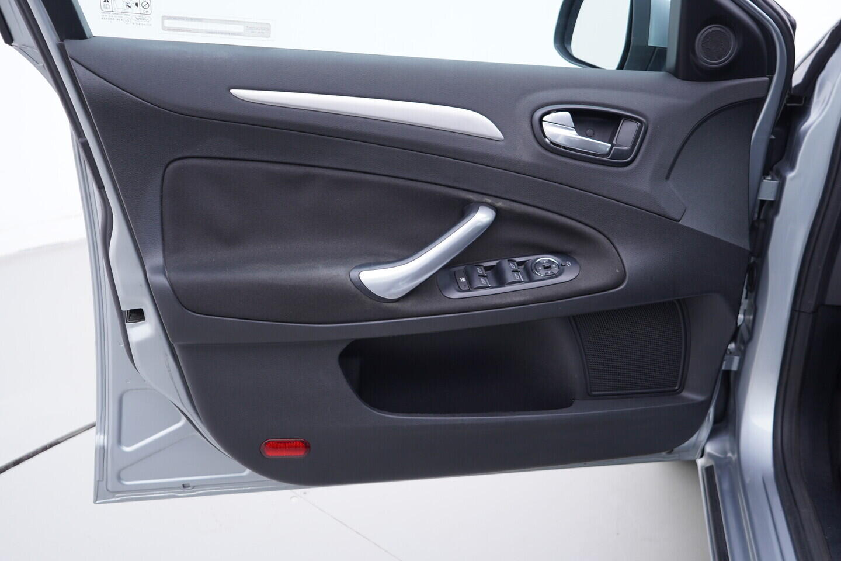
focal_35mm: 36
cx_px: 420
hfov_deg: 53.1
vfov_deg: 36.9
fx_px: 841
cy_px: 280
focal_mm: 24
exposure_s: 1/40
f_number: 2.8
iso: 125
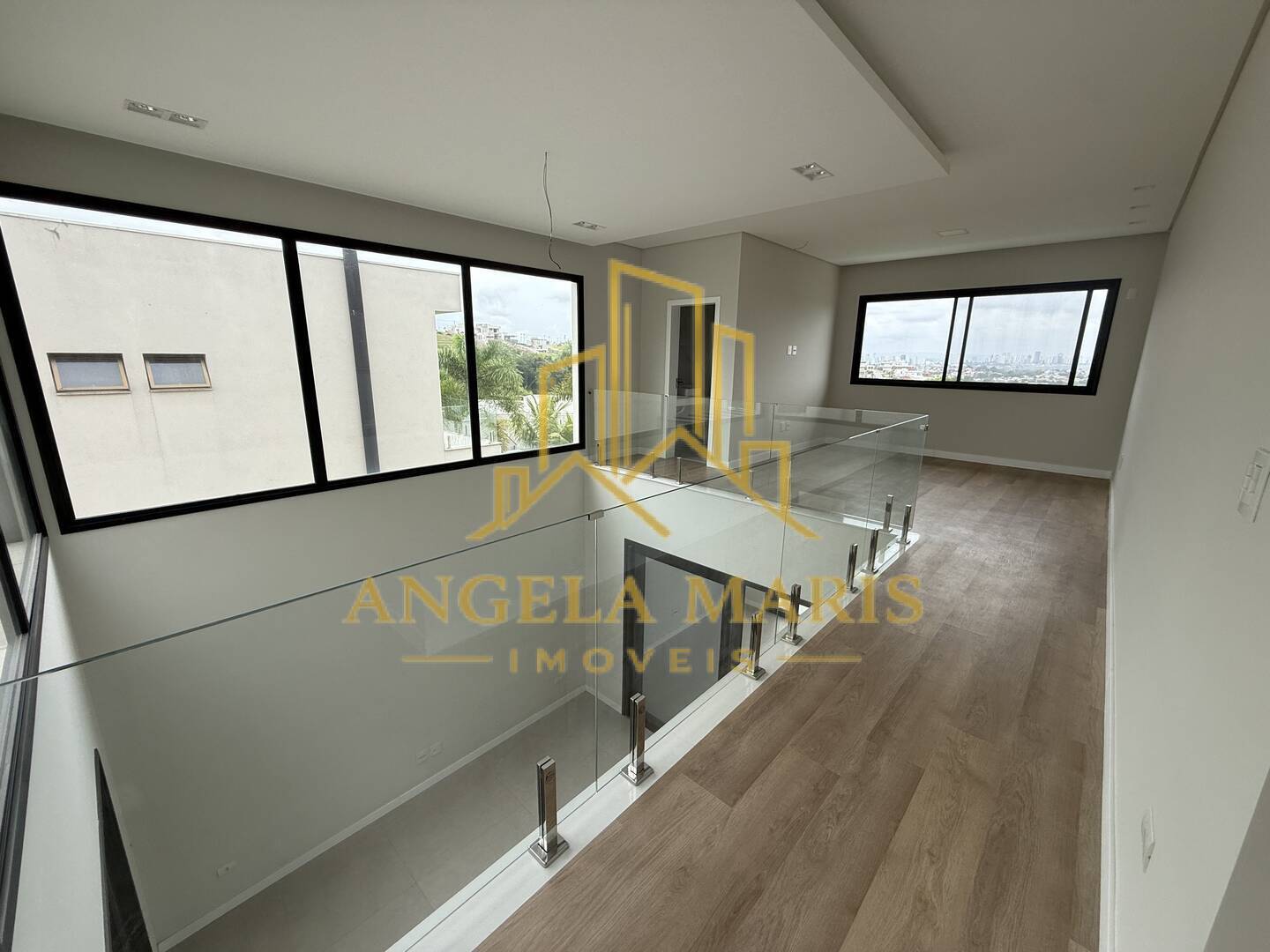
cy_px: 476
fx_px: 514
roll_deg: -1.0
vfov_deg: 85.7
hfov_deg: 102.1
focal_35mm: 14
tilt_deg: -12.7
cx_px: 635
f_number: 2.2
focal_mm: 2.22
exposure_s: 1/569
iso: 64
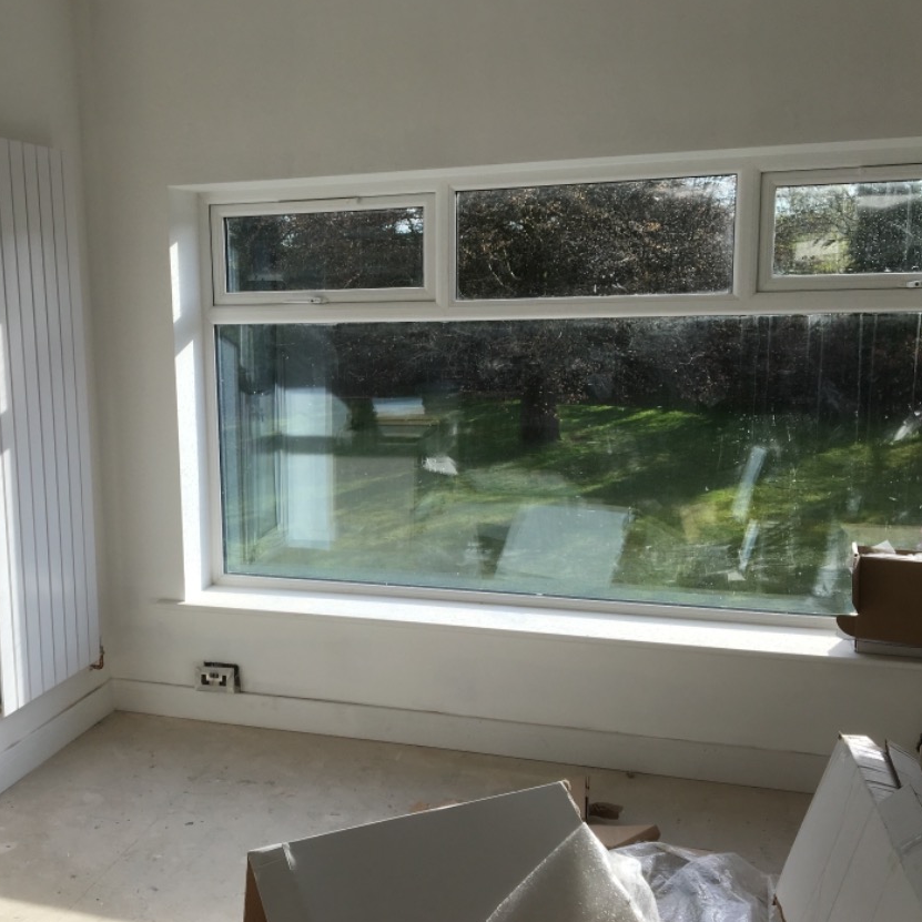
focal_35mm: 37
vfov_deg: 44.9
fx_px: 1115
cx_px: 290
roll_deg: +0.6
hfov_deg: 44.1
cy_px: 468
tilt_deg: -8.8
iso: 25
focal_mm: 4.15
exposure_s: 1/641
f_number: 2.2
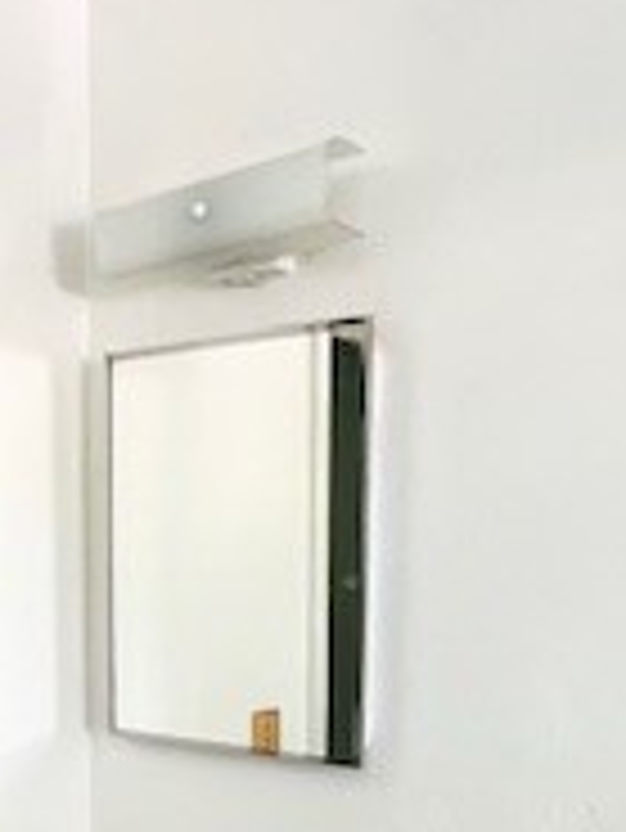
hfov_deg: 32.0
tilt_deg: -4.8
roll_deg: +0.1
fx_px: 1084
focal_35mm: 45
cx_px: 212
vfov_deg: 40.0
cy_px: 688
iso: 250
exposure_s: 1/64
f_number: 1.8
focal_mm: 1.57
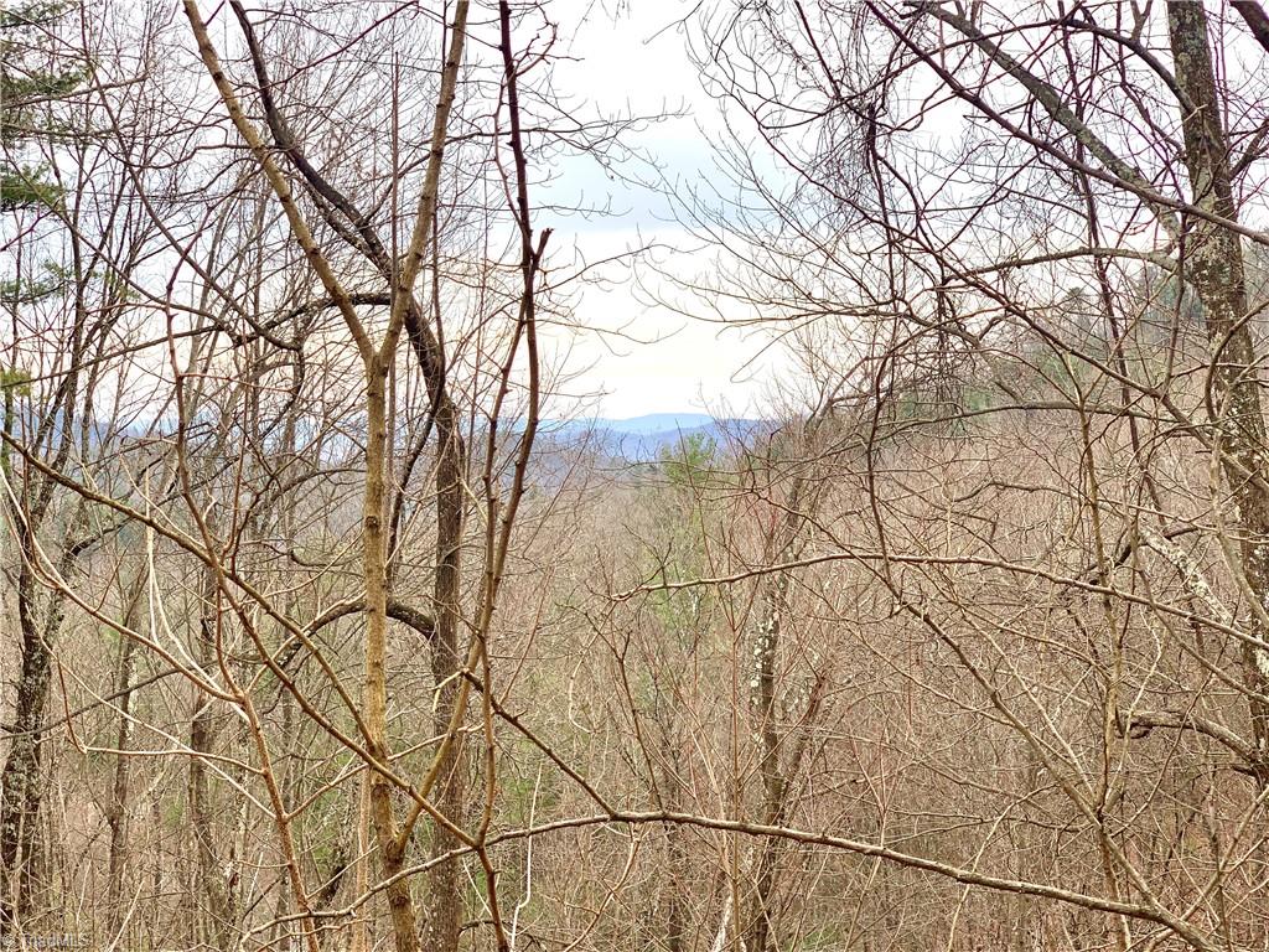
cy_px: 476
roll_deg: -0.8
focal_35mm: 52
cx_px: 634
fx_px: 1906
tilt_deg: -1.9
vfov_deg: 28.0
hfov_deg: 36.8
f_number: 2.4
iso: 16
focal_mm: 6
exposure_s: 1/149
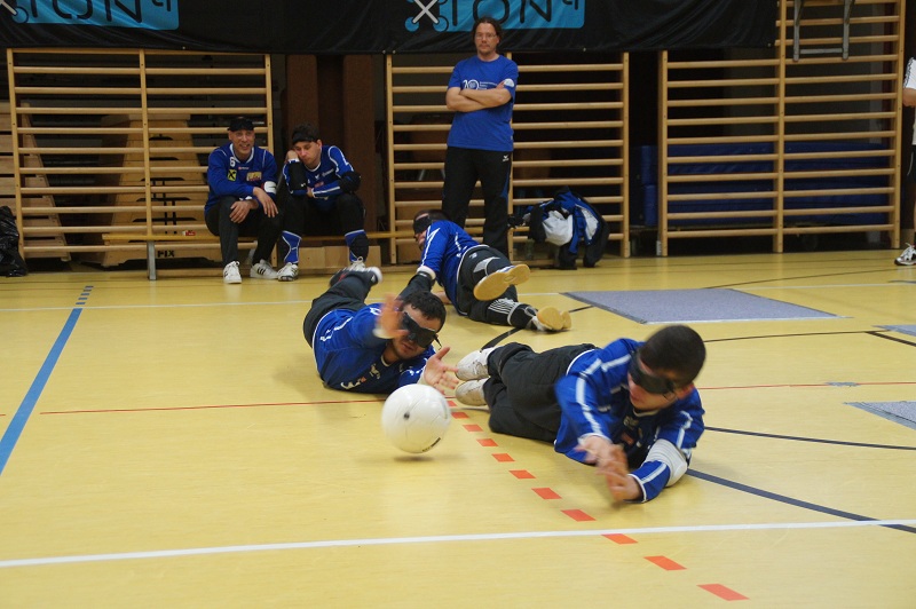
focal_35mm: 75
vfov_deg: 18.2
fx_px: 1907
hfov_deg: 27.0
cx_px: 458
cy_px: 304
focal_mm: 50
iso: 1600
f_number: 4.5
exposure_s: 1/50
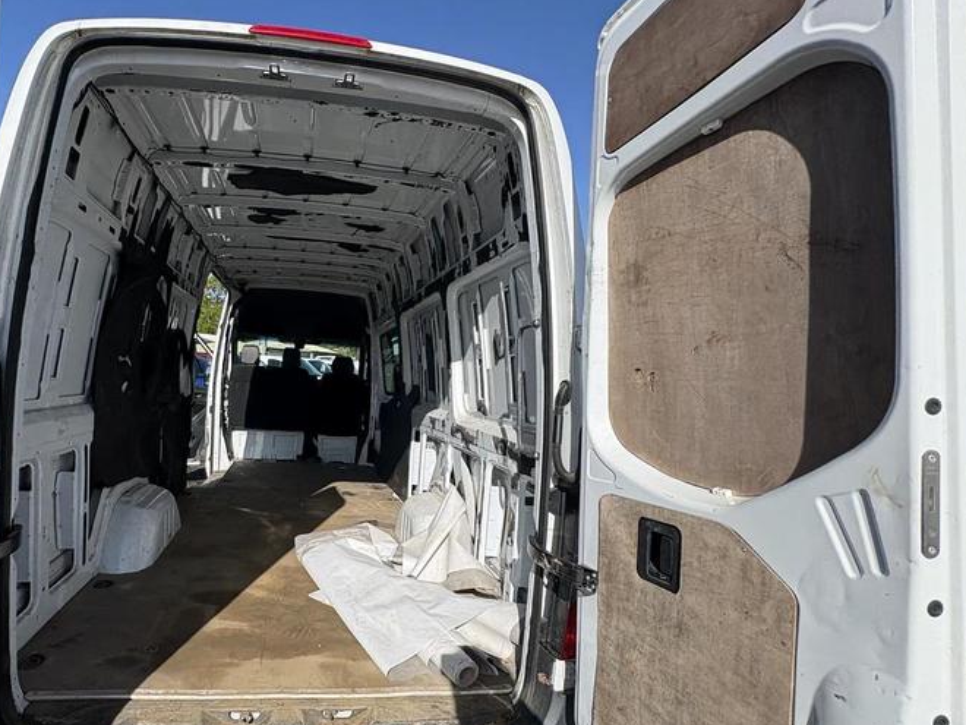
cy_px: 416
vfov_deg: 68.3
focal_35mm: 19
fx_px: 530
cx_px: 356
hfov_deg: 82.9
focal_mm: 2.22
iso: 50
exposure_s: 1/2674
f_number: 2.2
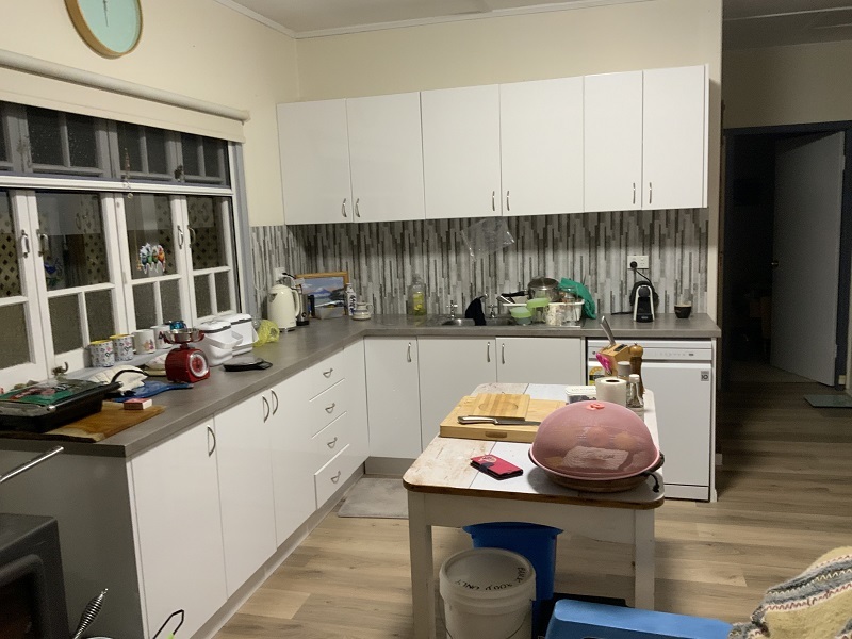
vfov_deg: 48.2
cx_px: 426
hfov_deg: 61.7
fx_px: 714
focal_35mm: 29
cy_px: 320
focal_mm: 3
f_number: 1.8
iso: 125
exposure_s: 1/50
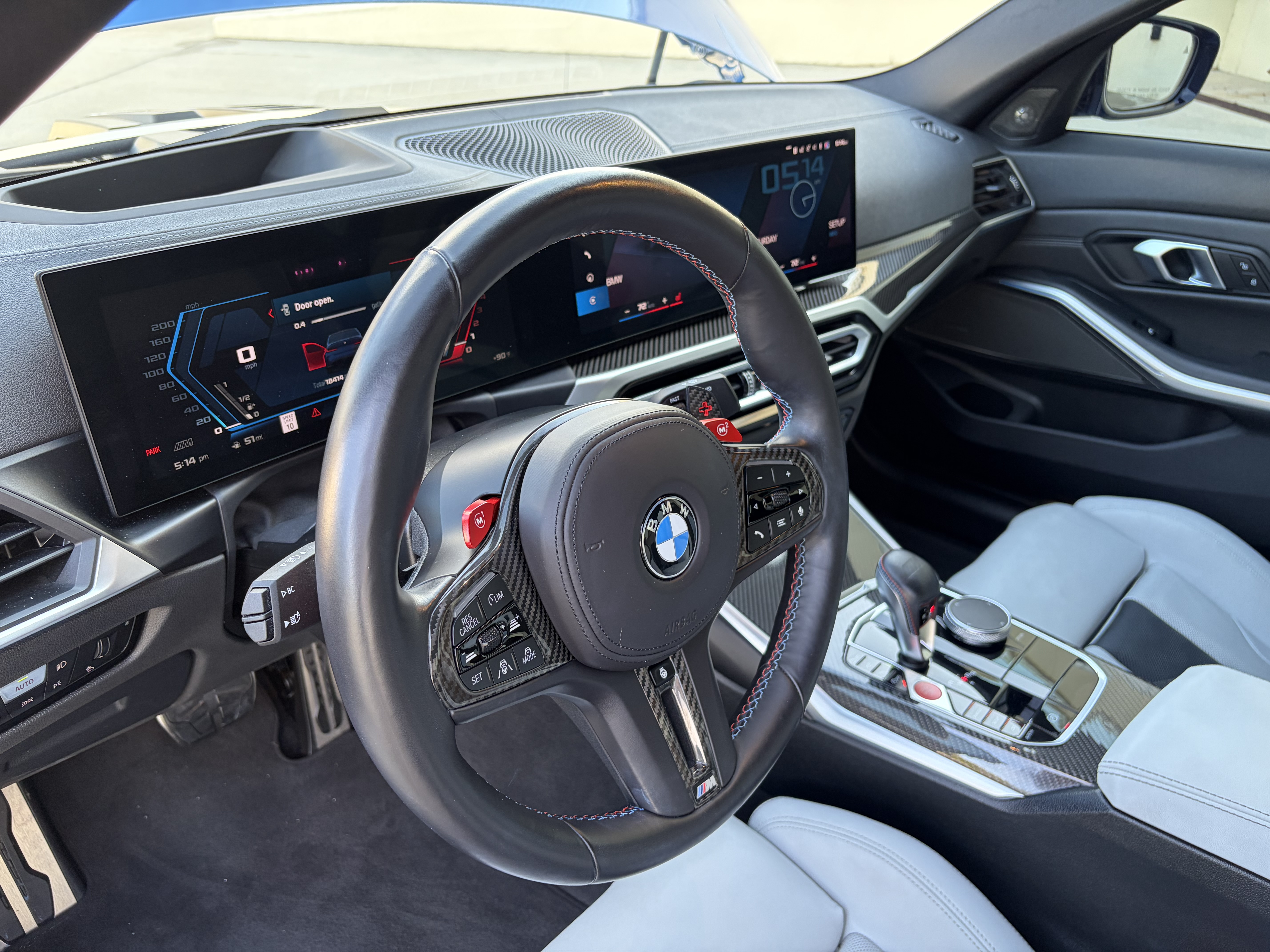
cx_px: 635
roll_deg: -1.6
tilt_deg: -30.2
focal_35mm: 26
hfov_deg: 67.3
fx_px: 954
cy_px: 476
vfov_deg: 53.1
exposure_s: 1/92
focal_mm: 5.96
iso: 125
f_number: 1.6
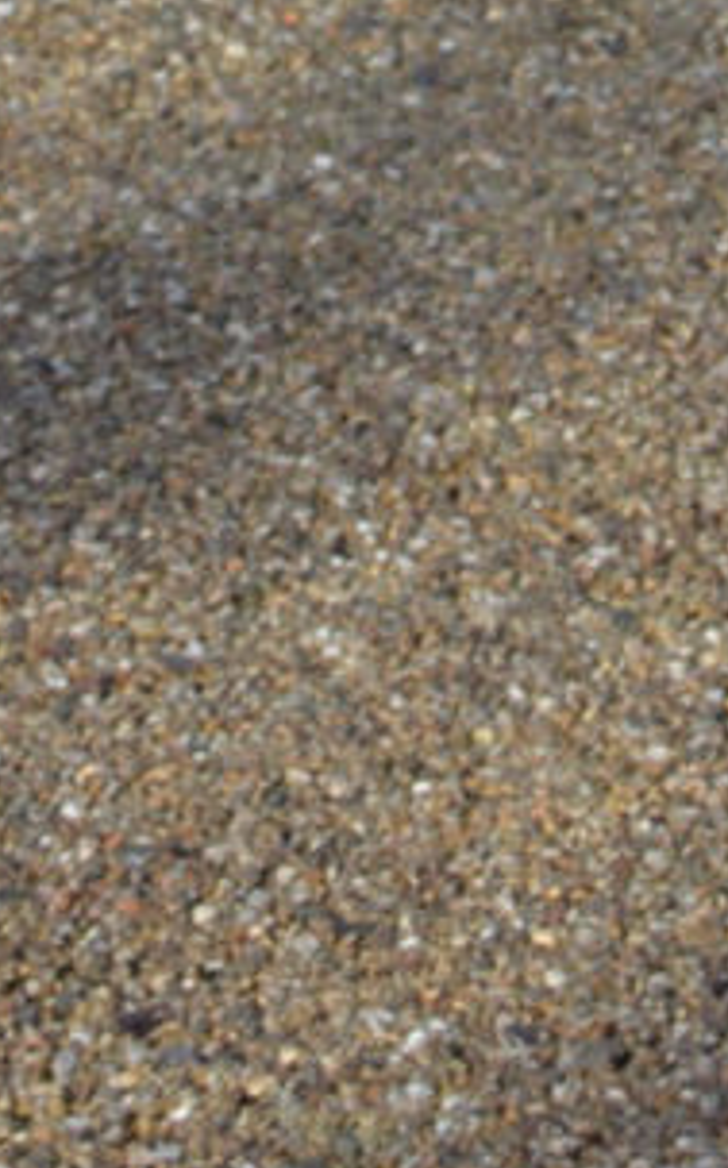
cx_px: 2843
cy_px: -3117
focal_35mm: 425
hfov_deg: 3.0
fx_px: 13512
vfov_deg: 4.6
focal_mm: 35
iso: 100
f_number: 5.6
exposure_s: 1/125
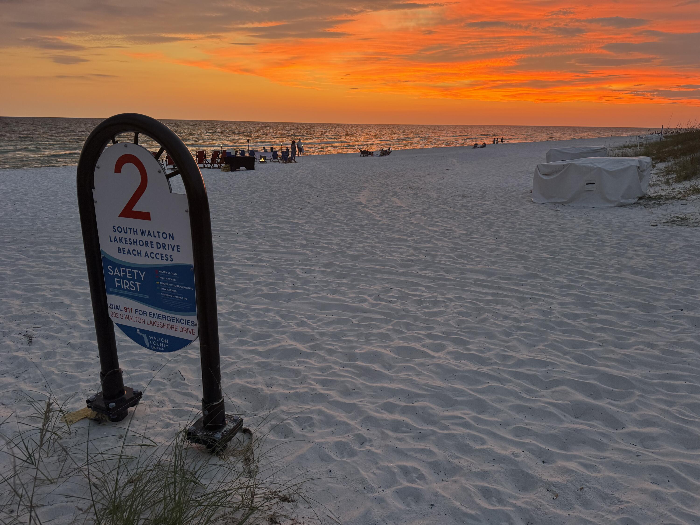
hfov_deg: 71.6
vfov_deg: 56.8
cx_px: 350
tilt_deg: -16.6
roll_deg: -1.6
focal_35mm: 24
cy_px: 262
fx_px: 485
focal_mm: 6.76
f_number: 1.78
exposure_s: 1/116
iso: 200
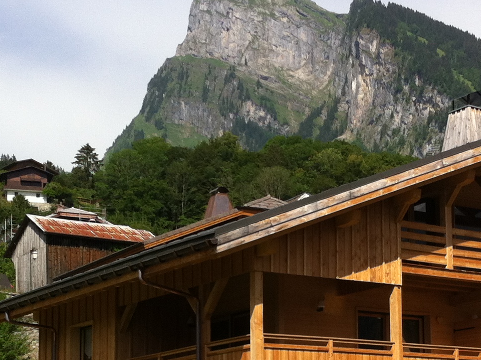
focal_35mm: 94
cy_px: 320
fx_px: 1306
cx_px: 302
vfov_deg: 15.6
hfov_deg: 20.8
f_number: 2.8
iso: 80
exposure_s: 1/1257
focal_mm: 3.85
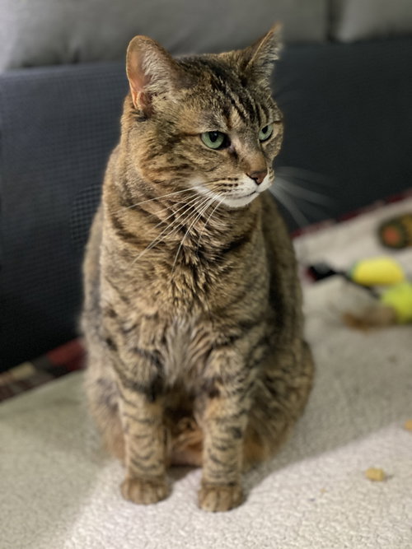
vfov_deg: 36.8
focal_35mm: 52
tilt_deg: -17.1
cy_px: 274
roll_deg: +1.0
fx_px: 825
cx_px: 206
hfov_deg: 28.0
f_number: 2
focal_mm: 6
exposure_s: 1/15
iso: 500
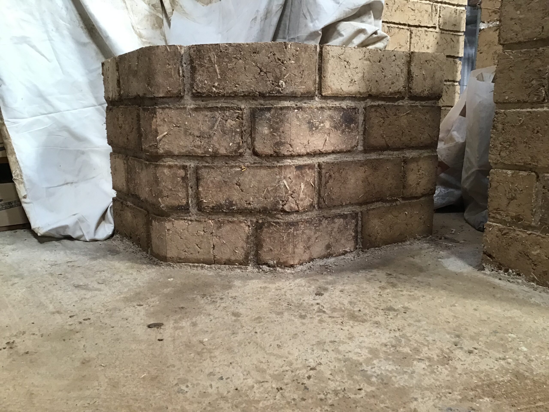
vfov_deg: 45.4
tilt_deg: -9.9
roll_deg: +0.2
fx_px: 492
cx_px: 274
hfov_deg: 58.4
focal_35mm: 31
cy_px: 206
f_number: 2.4
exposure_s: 1/33
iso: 100
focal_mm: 3.3
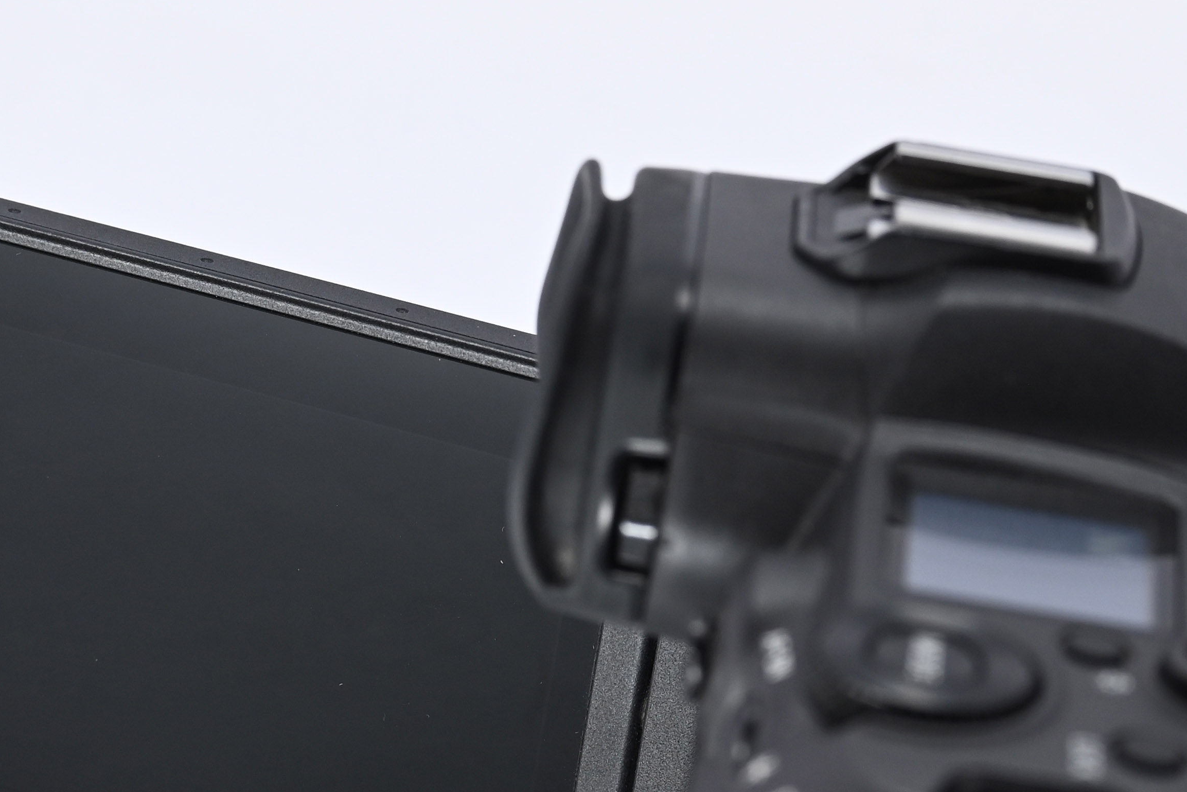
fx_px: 7649
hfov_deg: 8.9
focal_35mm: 232
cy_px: 506
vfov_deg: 5.9
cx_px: 360
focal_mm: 91
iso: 500
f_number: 9
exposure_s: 1/160
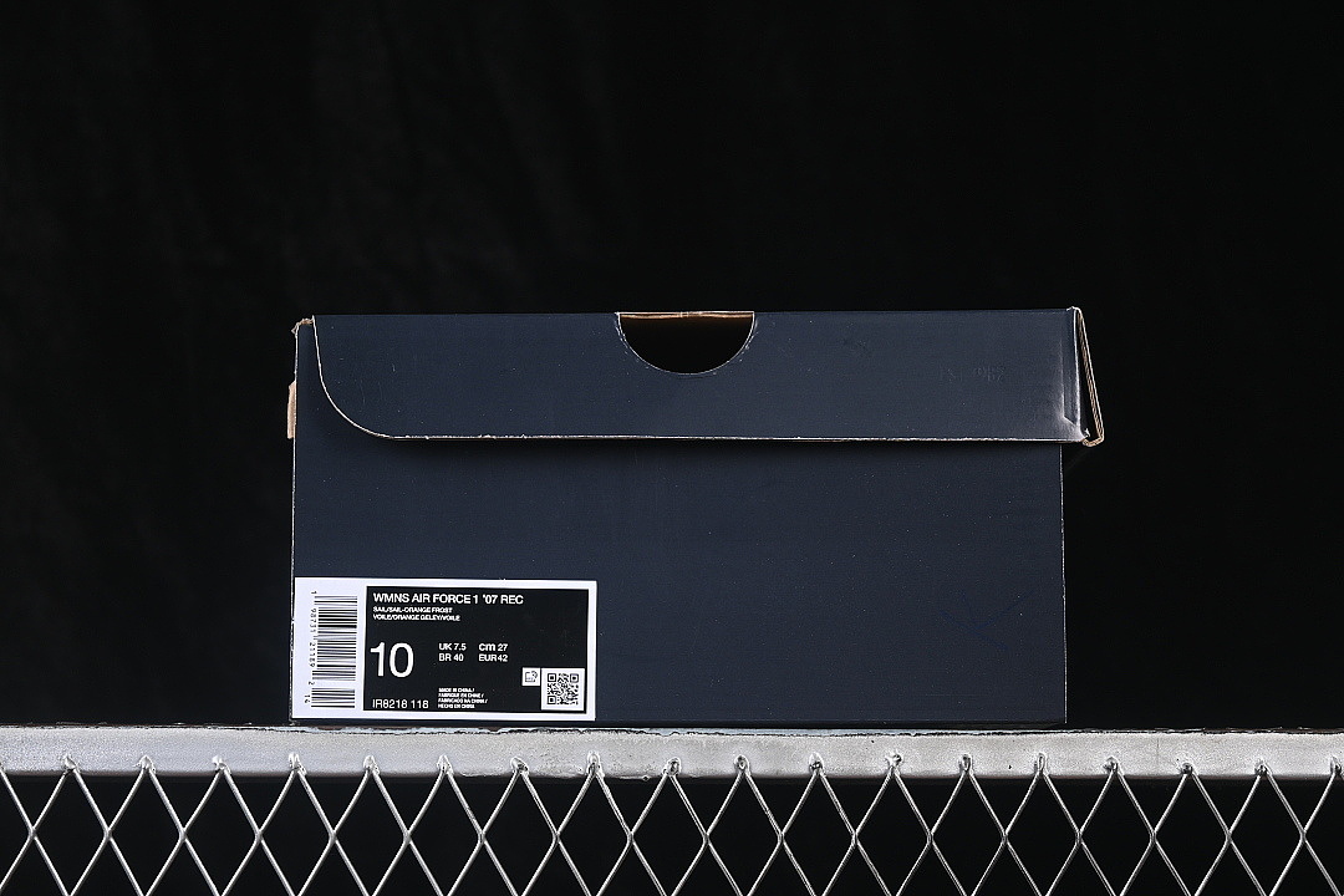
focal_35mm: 75
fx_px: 2800
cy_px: 448
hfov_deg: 27.0
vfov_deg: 18.2
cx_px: 672
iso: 160
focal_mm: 50
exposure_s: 1/60
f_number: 6.3
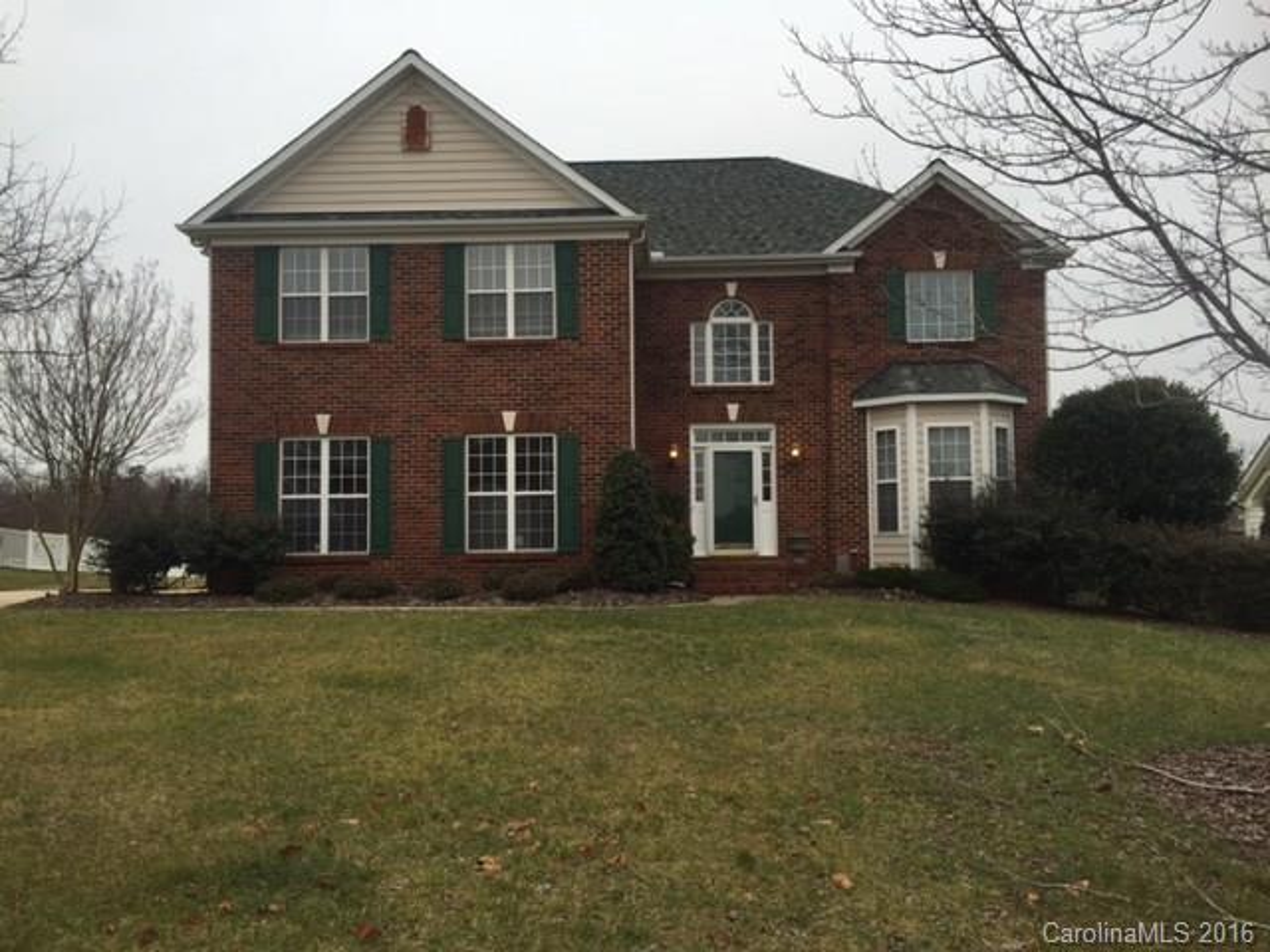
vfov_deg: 48.2
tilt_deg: +3.0
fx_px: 1064
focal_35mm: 29
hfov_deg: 61.7
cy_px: 476
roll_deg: +0.5
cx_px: 635
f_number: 2.2
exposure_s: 1/534
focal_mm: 4.15
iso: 32
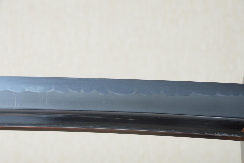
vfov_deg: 8.7
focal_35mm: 158
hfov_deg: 13.1
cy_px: 82
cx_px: 122
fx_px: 1067
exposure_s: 1/1.6
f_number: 11
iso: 400
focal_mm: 105
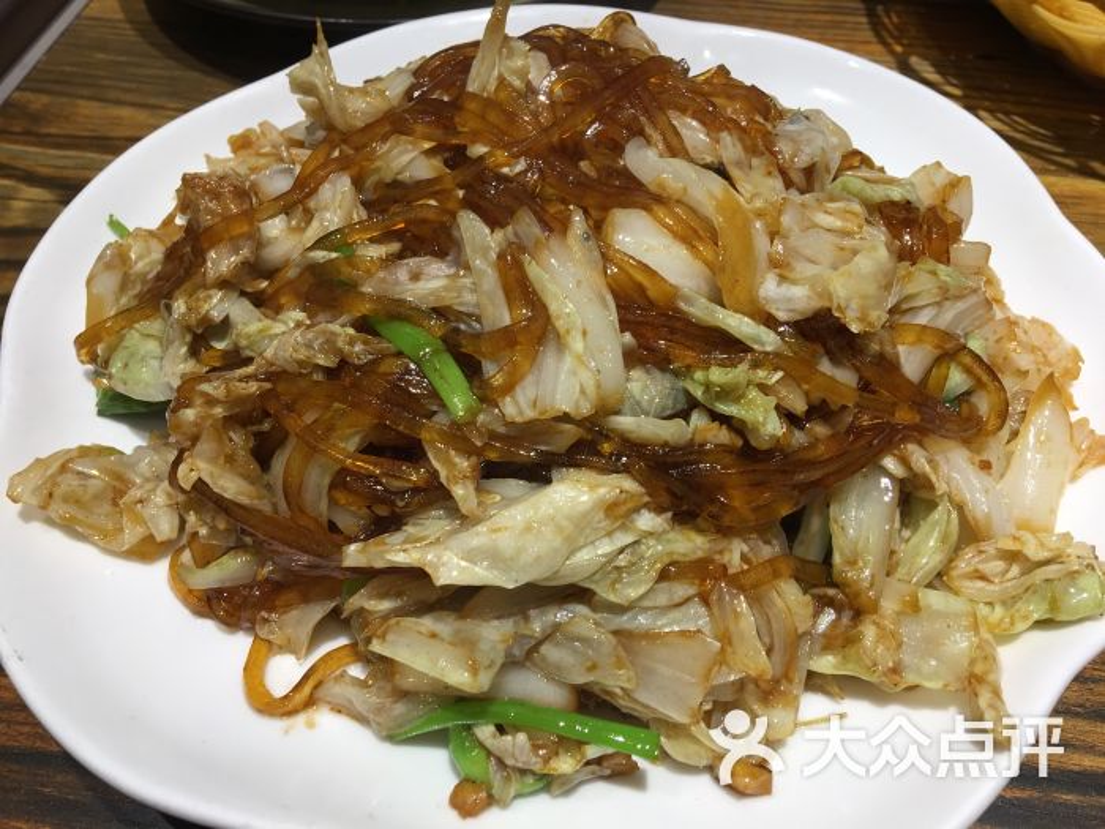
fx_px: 926
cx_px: 552
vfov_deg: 48.2
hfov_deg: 61.7
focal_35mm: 29
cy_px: 414
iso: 25
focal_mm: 4.15
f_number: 2.2
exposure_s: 1/50
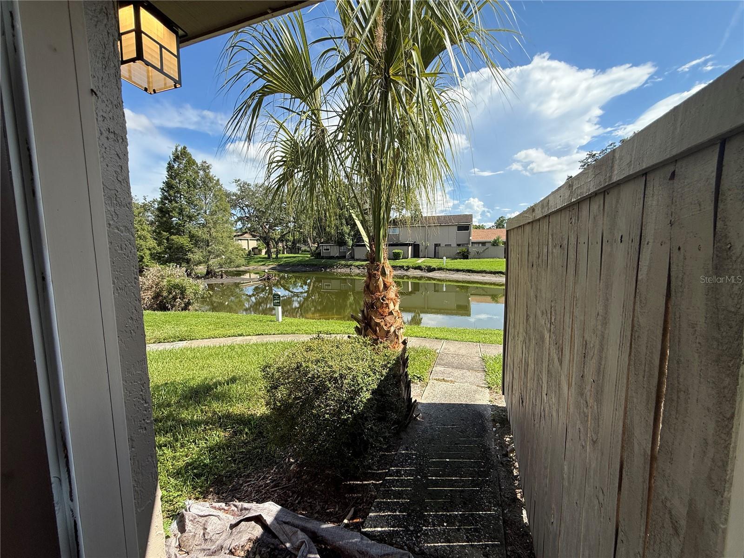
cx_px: 372
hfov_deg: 102.1
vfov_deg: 85.7
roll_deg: +0.2
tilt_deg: -4.7
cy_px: 279
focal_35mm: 14
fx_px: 301
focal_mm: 2.22
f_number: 2.2
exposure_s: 1/1399
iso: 50
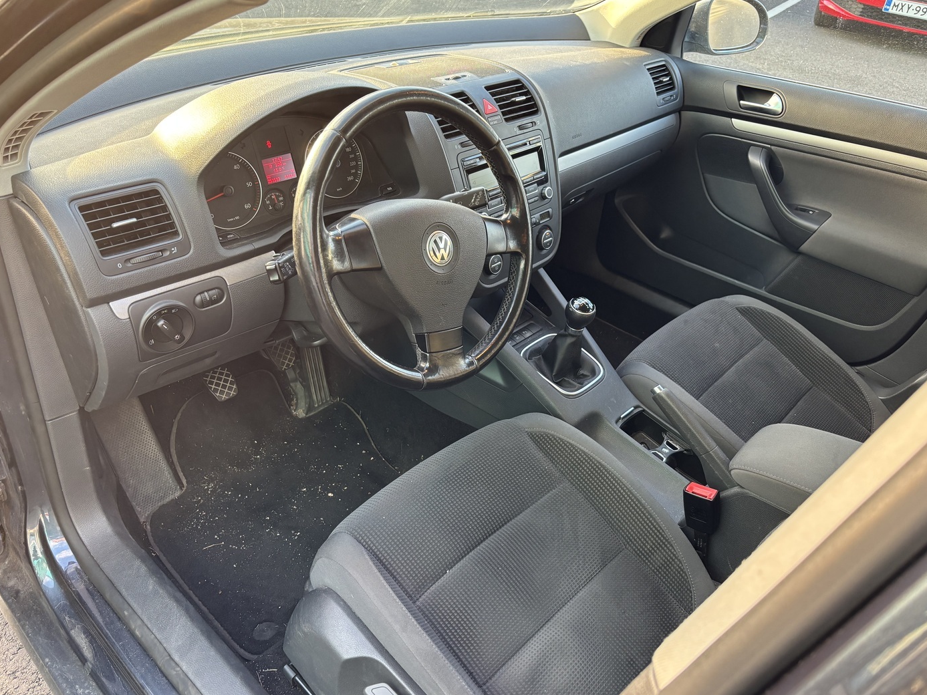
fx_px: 723
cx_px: 477
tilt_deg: -36.2
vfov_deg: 51.3
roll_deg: -5.3
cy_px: 350
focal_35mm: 27
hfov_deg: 65.3
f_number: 1.6
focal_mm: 5.96
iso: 125
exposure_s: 1/86
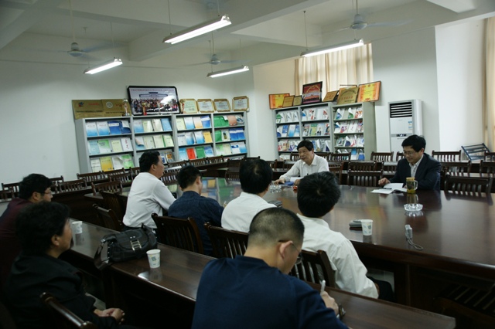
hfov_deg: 62.0
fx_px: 412
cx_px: 248
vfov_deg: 43.6
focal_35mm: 30
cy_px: 164
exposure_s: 1/30
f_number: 4
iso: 320
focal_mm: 20
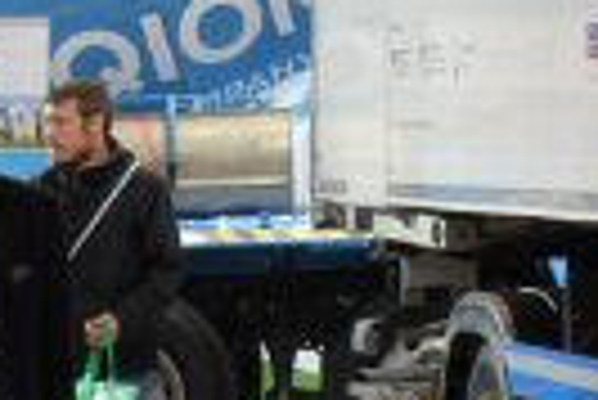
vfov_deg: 6.0
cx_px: 1578
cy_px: -229
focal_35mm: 225
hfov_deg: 8.2
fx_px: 3742
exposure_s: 1/80
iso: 500
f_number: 5.6
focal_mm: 30
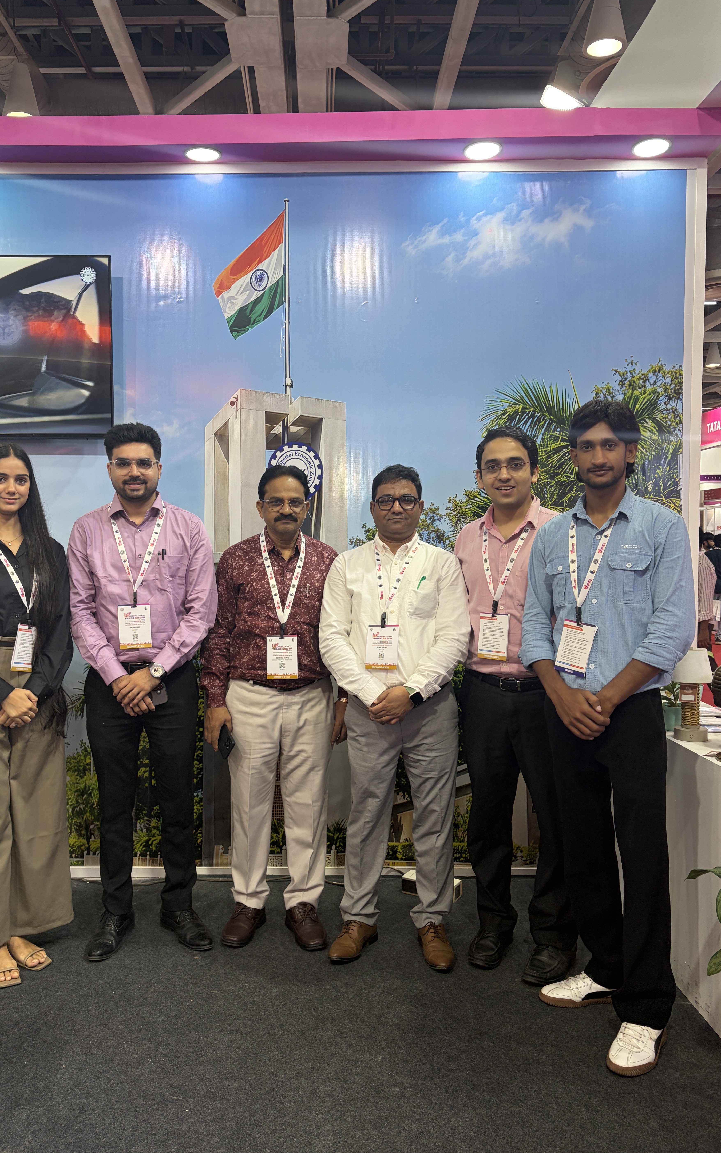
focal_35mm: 28
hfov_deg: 44.5
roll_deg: +0.4
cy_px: 583
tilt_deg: -2.4
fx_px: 880
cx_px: 318
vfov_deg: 66.5
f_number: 1.6
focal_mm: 5.96
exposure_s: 1/100
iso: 80
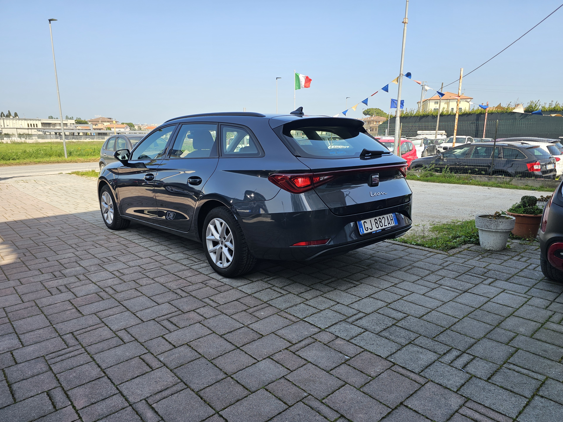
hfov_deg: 71.6
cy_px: 217
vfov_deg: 56.8
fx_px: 390
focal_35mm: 24
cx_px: 284
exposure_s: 1/368
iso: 10
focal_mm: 6.3
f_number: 1.7
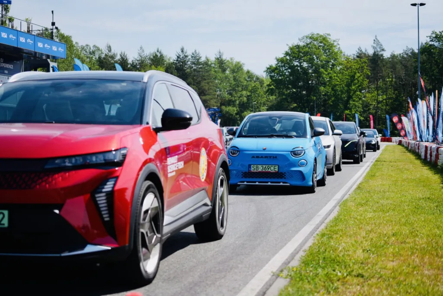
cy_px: 148
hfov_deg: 28.8
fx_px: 862
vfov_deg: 19.5
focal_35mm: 70
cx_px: 222
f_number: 4
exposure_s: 1/1000
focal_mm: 70
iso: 100
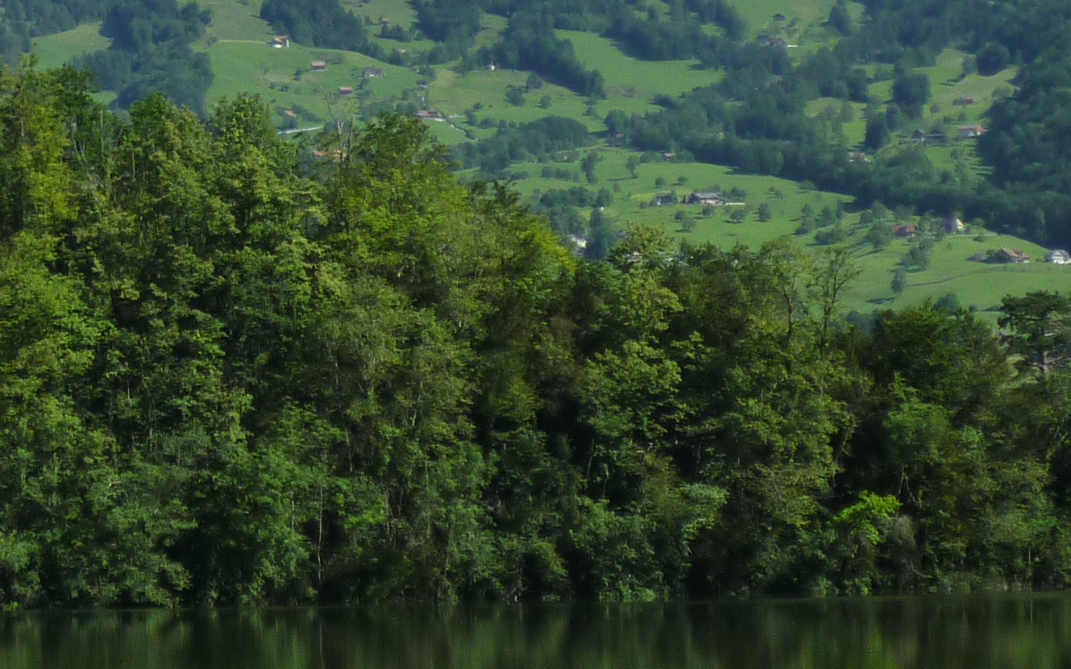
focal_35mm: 150
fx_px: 4377
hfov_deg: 13.7
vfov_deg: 8.7
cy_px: 142
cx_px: -23
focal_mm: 8.3
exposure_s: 1/800
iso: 125
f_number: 4.3
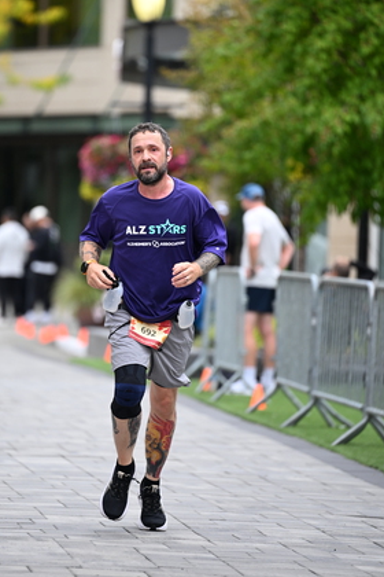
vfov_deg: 7.9
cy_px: 232
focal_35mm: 262
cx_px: 156
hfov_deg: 5.2
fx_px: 4192
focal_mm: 200
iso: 640
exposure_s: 1/2000
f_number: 2.8
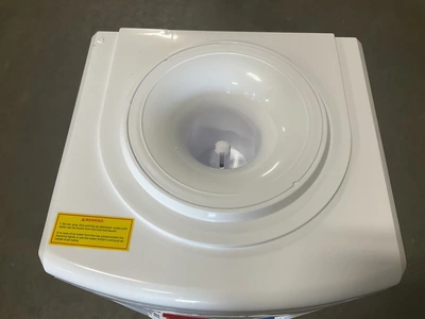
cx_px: 212
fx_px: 356
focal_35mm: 29
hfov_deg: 61.7
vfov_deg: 48.2
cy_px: 160
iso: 80
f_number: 1.8
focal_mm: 3
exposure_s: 1/60
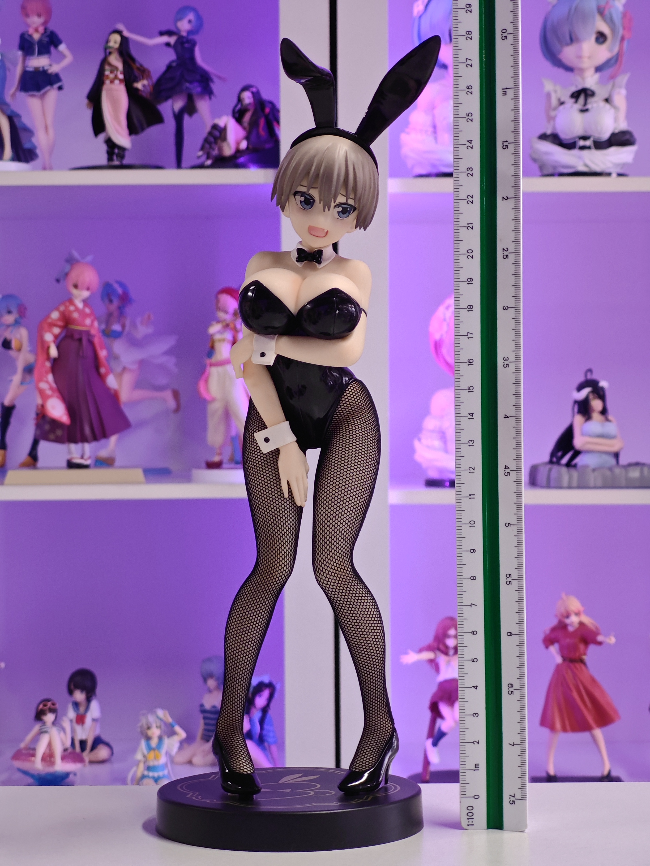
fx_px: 2003
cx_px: 325
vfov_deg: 24.4
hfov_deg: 18.4
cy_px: 433
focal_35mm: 80
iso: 400
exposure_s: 1/22.6
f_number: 2.4
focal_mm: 7.48
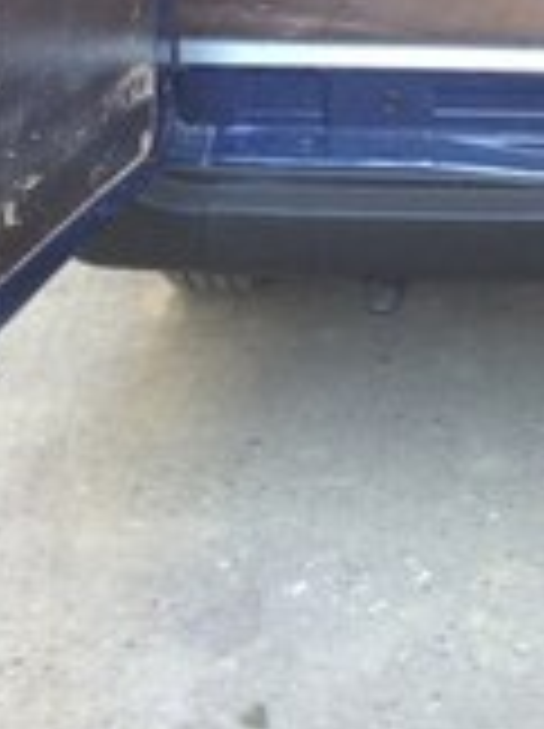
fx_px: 1870
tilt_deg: -9.4
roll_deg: -3.1
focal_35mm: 89
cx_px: 737
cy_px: -302
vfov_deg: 19.7
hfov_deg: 15.6
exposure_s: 1/50
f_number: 2.2
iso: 40
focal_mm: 4.15
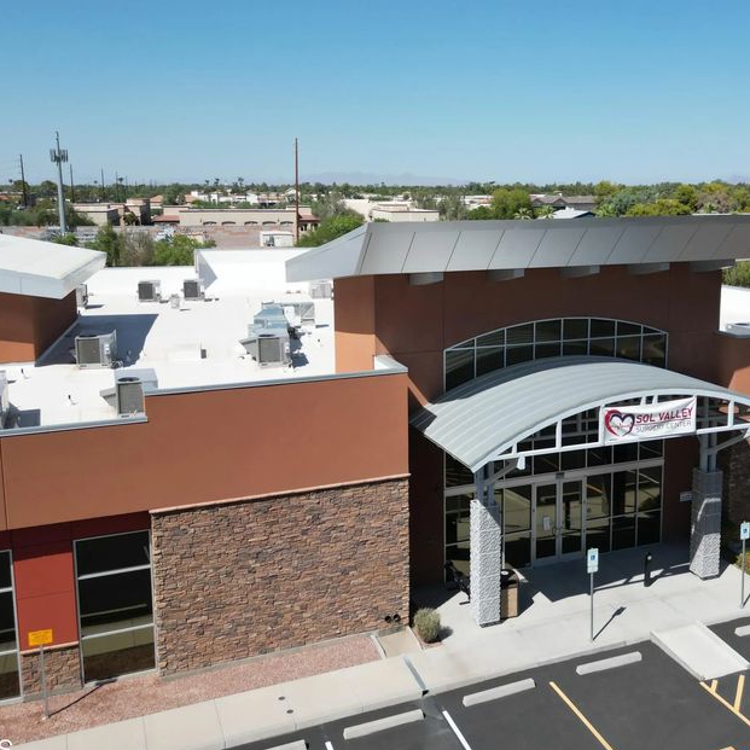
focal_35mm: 35
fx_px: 858
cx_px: 476
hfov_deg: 46.7
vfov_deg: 47.1
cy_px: 329
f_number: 1.7
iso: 140
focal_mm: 6.72
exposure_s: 1/4000
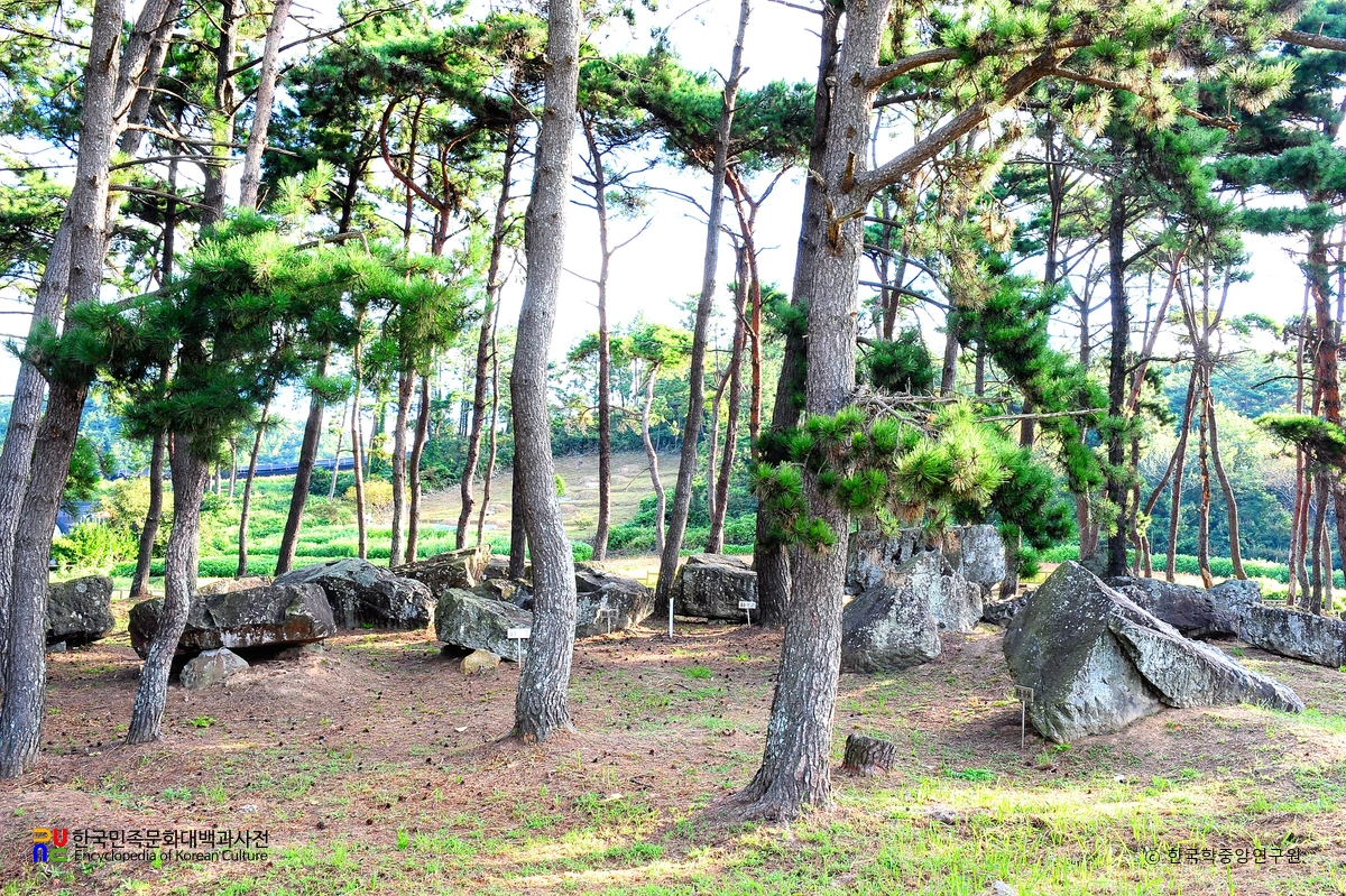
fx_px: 1308
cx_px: 673
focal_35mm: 35
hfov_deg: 54.5
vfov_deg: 37.8
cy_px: 448
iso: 200
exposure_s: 1/4
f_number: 20
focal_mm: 35
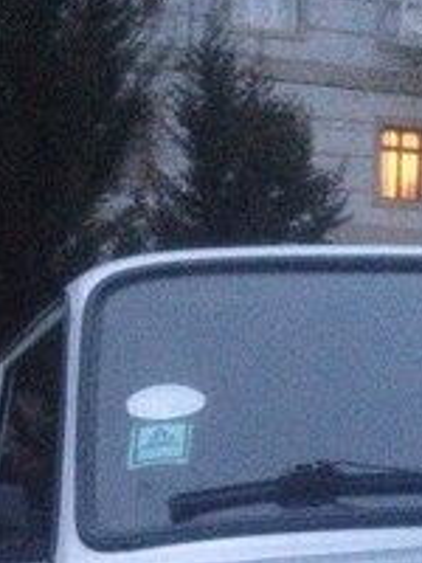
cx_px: 65
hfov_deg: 17.8
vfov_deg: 22.0
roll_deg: -2.1
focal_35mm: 82
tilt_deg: +0.3
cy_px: 681
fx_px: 1333
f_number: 2.4
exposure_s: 1/15
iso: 800
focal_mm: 4.12
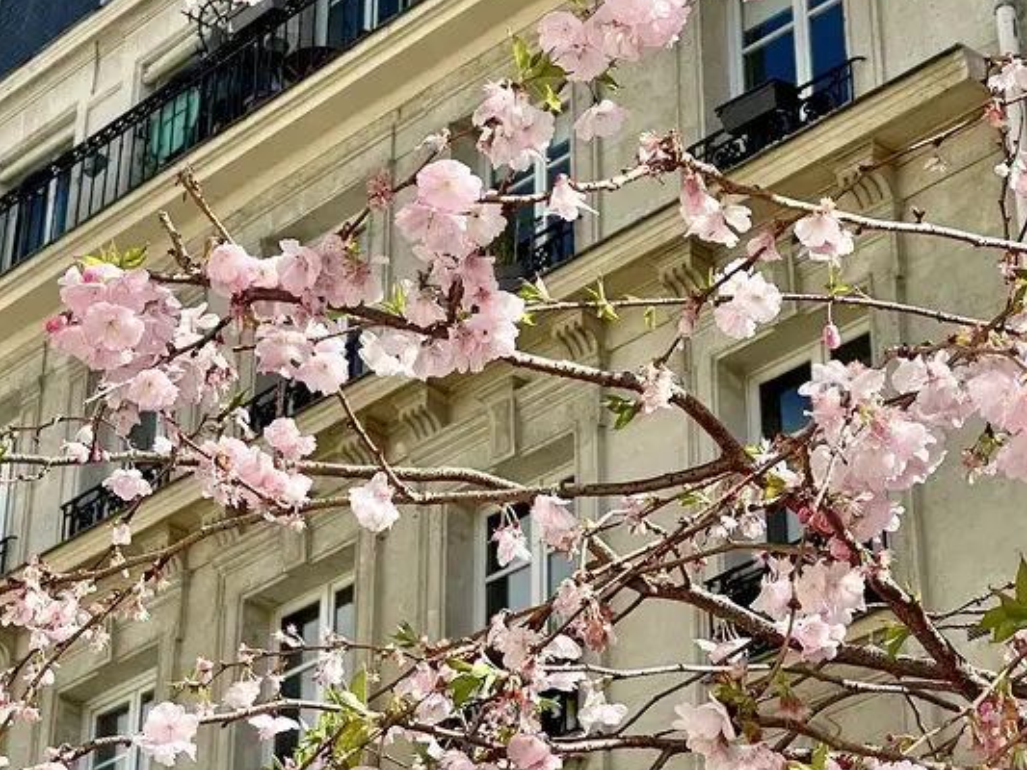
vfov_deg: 18.9
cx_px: 397
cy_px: 275
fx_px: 2315
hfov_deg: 25.0
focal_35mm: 78
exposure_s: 1/999
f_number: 2
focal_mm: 6
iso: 25
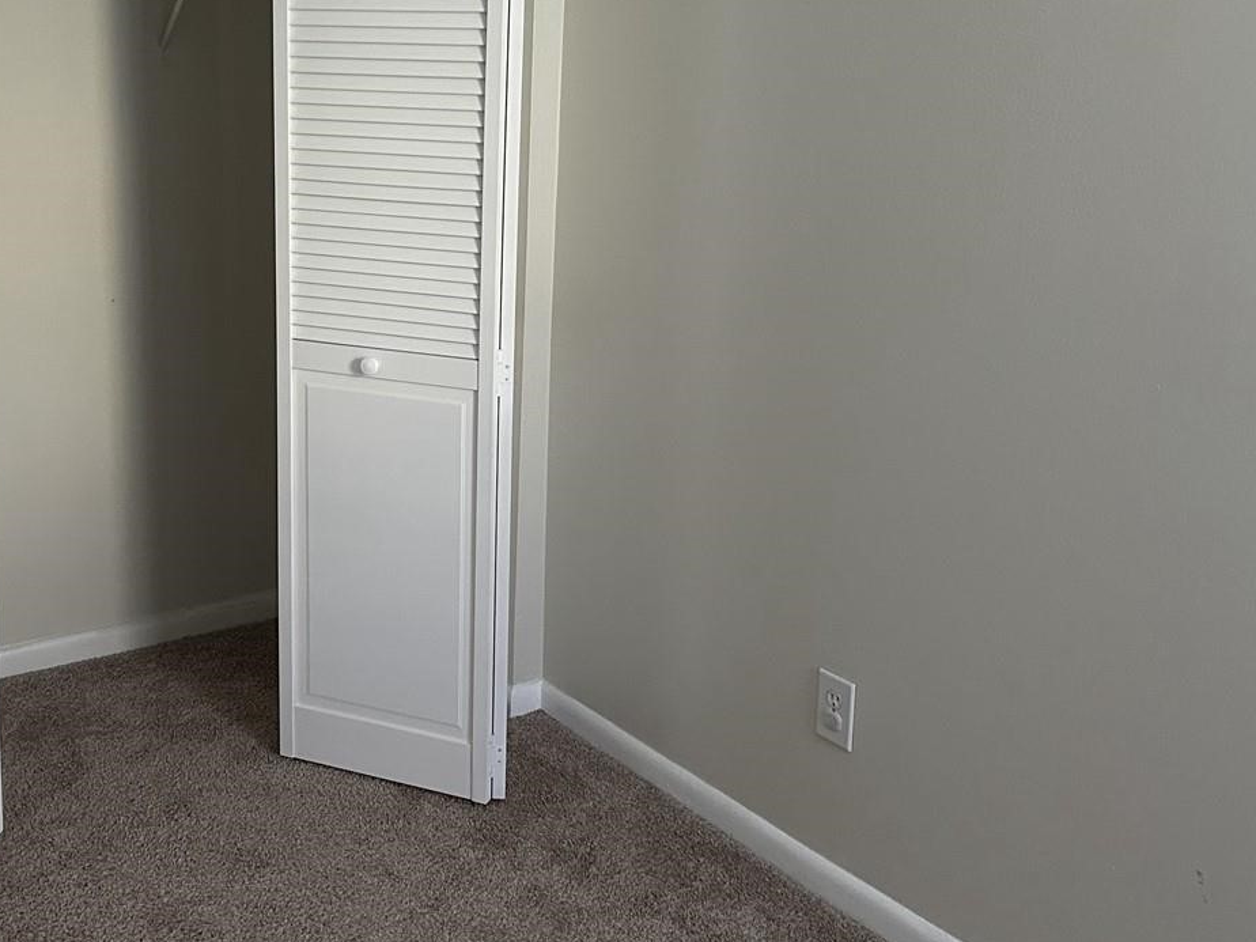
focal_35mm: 45
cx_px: 332
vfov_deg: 31.9
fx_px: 1633
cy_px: 306
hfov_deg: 41.0
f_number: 1.5
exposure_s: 1/60
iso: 250
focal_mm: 5.7
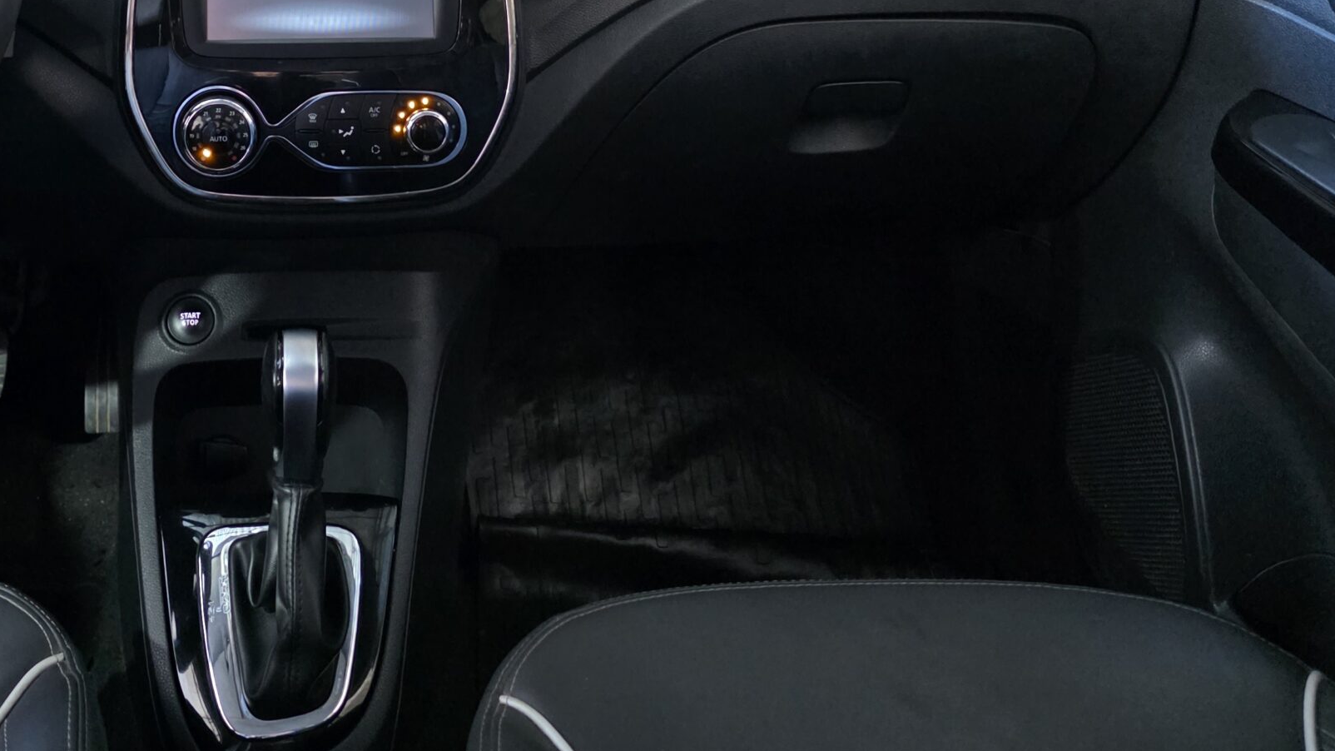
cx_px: 303
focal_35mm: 40
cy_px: -18
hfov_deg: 48.2
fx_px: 1416
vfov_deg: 27.8
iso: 2000
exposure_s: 1/50
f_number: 1.7
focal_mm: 6.3
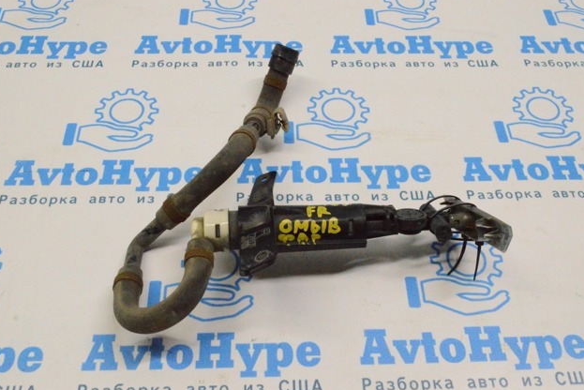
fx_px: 649
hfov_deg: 48.4
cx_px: 286
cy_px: 195
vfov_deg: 33.4
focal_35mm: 40
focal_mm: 26
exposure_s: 1/200
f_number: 16
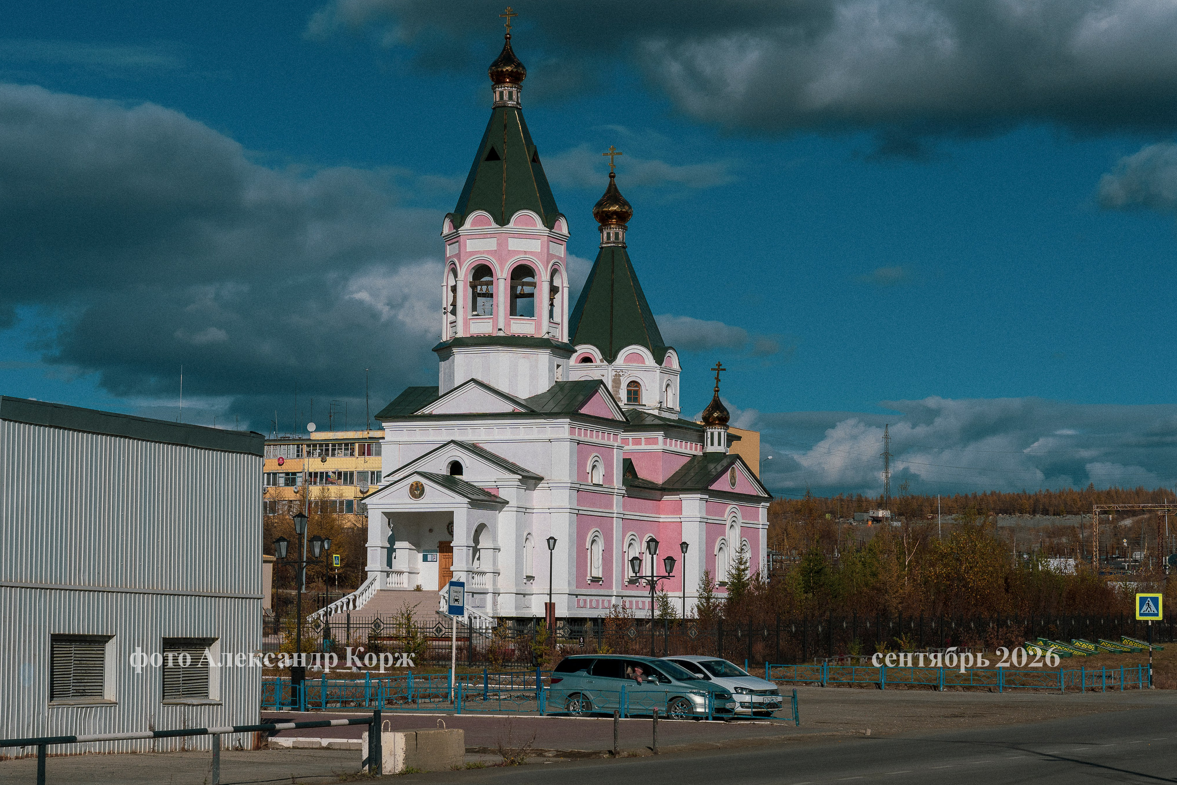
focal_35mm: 81
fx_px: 2648
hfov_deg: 25.1
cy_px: 362
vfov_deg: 16.9
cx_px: 587
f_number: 10
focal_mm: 70
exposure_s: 1/1250
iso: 100
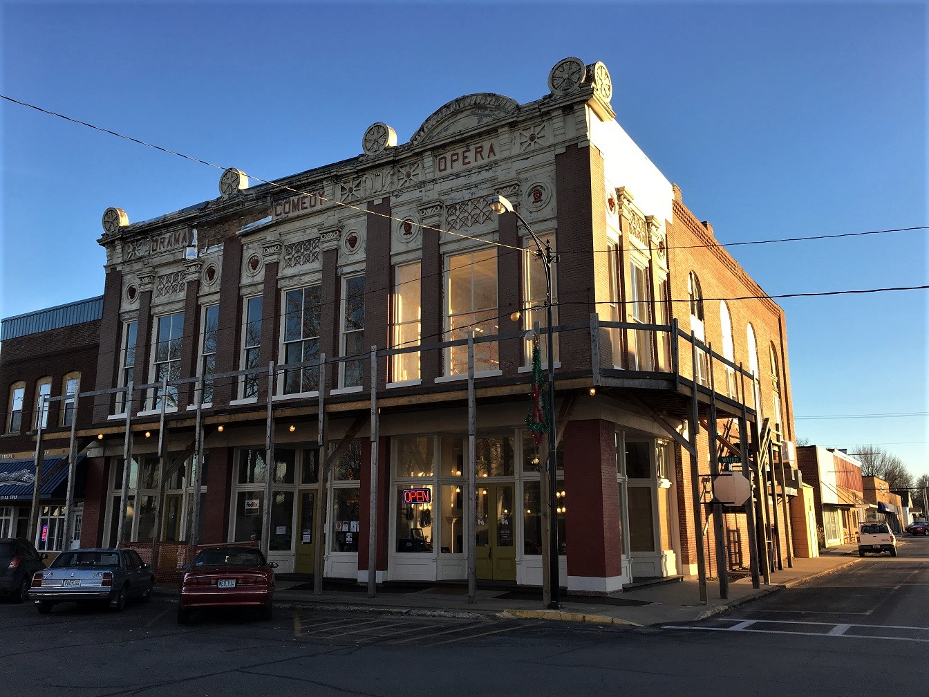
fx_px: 778
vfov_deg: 48.2
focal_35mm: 29
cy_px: 348
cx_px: 464
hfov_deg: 61.7
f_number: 2.2
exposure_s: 1/379
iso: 25
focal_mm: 4.15
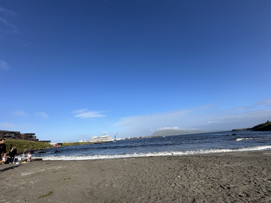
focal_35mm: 14
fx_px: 110
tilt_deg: +13.0
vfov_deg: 85.7
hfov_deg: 102.1
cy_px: 102
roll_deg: +8.3
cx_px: 136
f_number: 2.2
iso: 50
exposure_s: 1/2959
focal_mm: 2.22
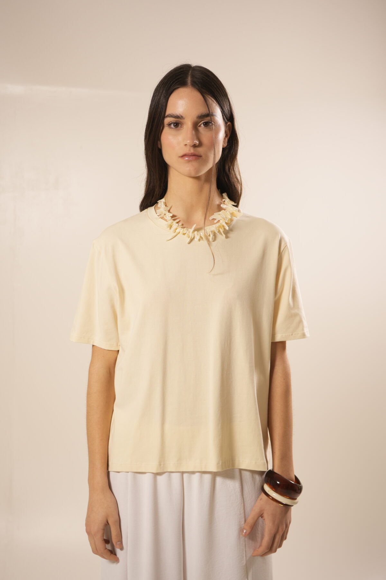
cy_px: 290
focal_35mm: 50
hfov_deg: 27.0
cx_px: 193
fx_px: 804
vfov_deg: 39.6
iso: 400
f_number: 3.5
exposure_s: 1/50
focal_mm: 50
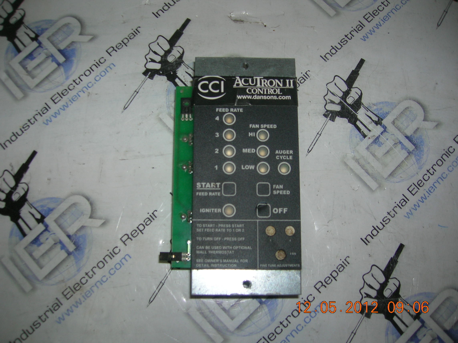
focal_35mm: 34
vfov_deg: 41.7
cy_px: 172
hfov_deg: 54.0
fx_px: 449
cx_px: 229
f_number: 2.9
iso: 50
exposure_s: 1/60.1
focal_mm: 5.7
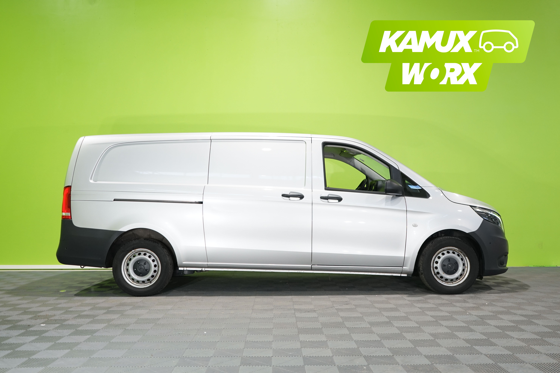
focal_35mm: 32
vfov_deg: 41.1
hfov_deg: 58.7
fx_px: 498
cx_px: 280
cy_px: 186
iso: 800
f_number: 5.6
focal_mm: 32
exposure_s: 1/30
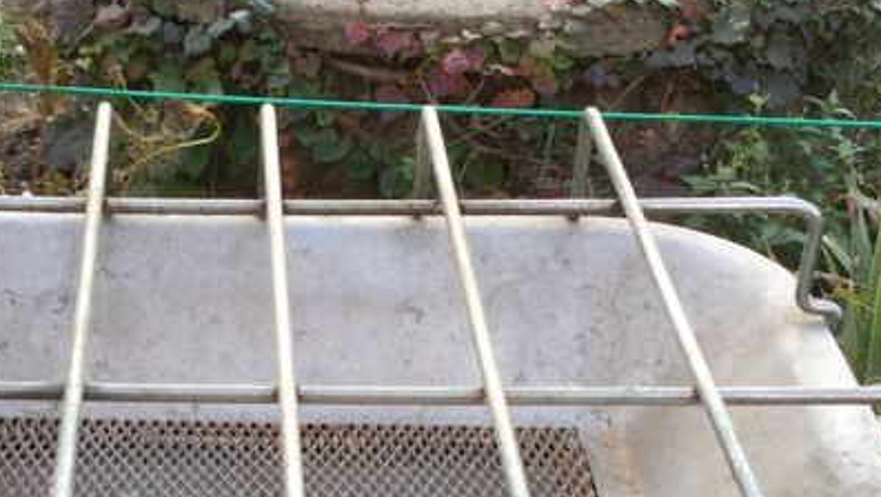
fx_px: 1987
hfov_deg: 24.7
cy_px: 765
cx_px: 209
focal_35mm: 85
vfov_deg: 13.4
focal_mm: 3.3
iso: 25
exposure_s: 1/50
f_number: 2.4
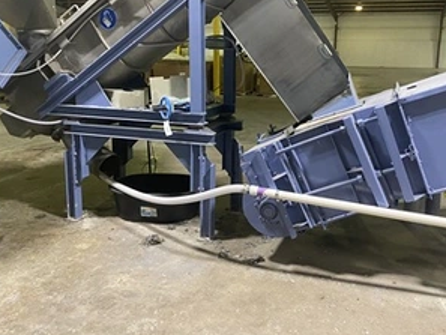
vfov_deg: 40.4
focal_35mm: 35
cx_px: 242
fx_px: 451
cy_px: 120
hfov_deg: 52.5
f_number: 1.8
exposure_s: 1/60
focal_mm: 4.25
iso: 500
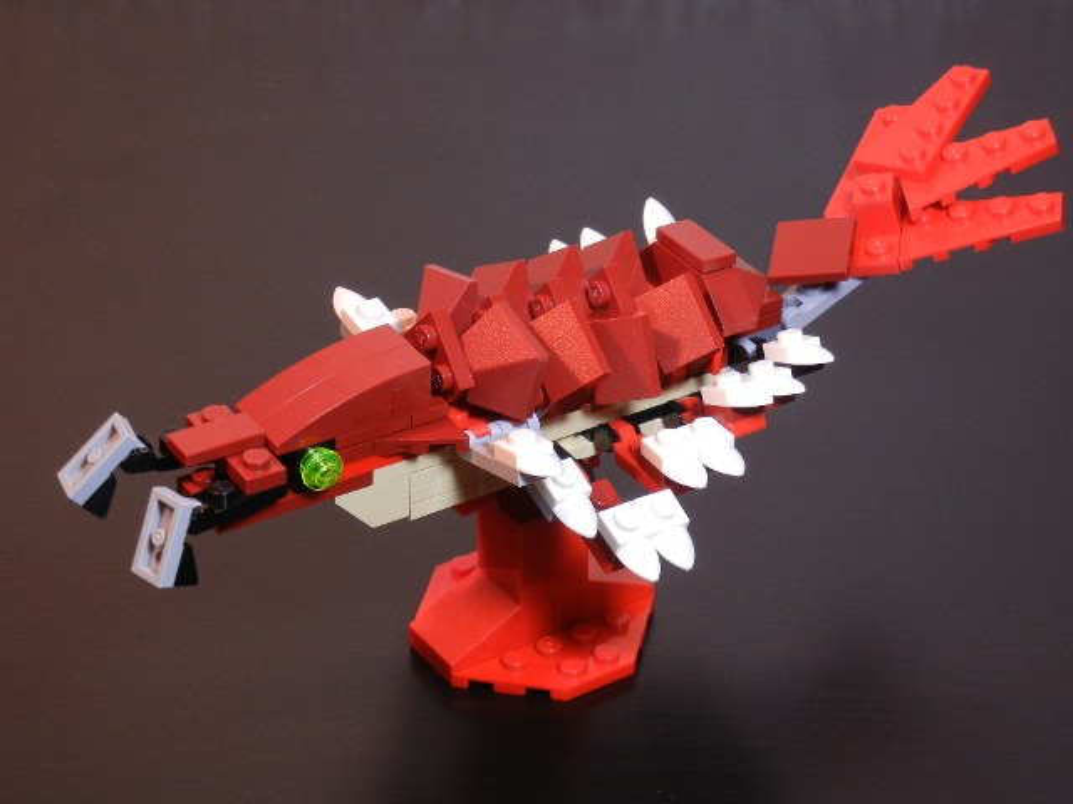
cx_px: 536
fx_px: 3162
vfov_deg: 14.5
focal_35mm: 102
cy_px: 402
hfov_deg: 19.3
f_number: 4.5
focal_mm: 18.3
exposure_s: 1/30
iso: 240
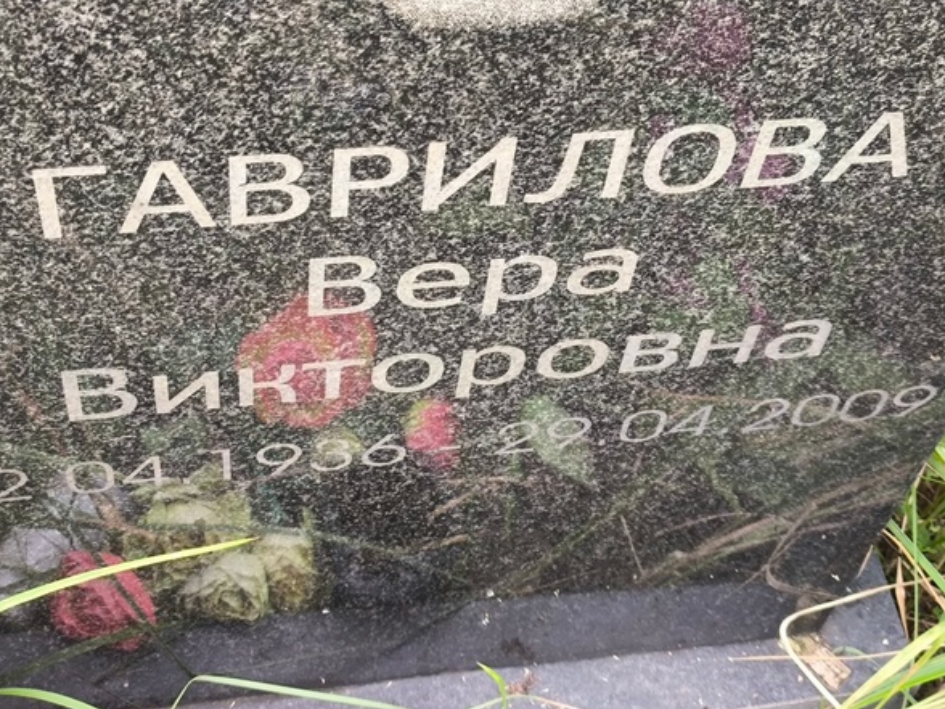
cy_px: 260
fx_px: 1856
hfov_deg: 28.6
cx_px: 483
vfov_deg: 21.6
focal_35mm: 68
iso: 250
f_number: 1.7
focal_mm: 4.71
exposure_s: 1/50
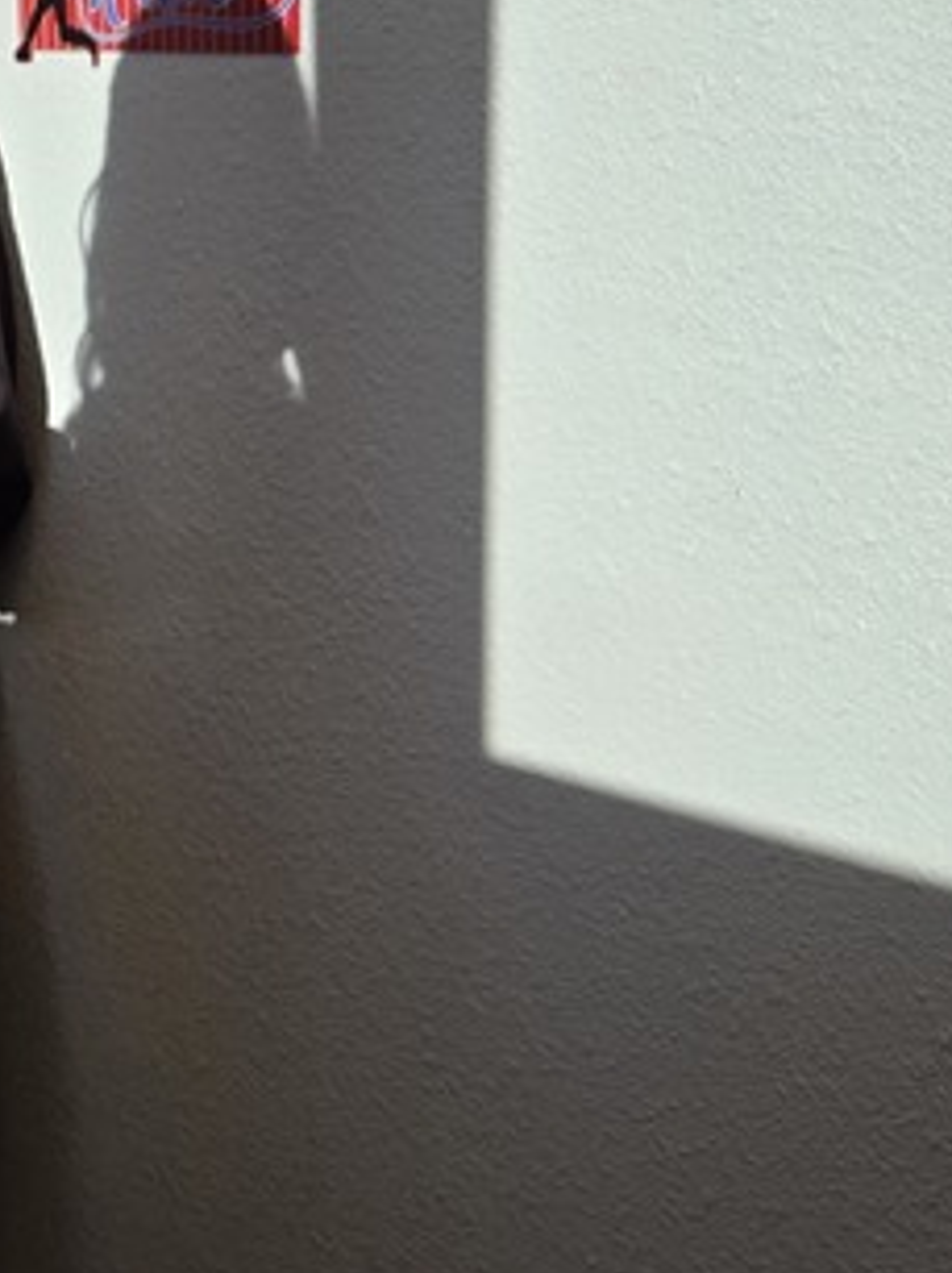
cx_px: -316
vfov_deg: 25.2
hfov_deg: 17.8
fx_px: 2827
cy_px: 865
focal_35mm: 77
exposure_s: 1/276
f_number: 1.8
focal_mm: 5.4
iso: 25
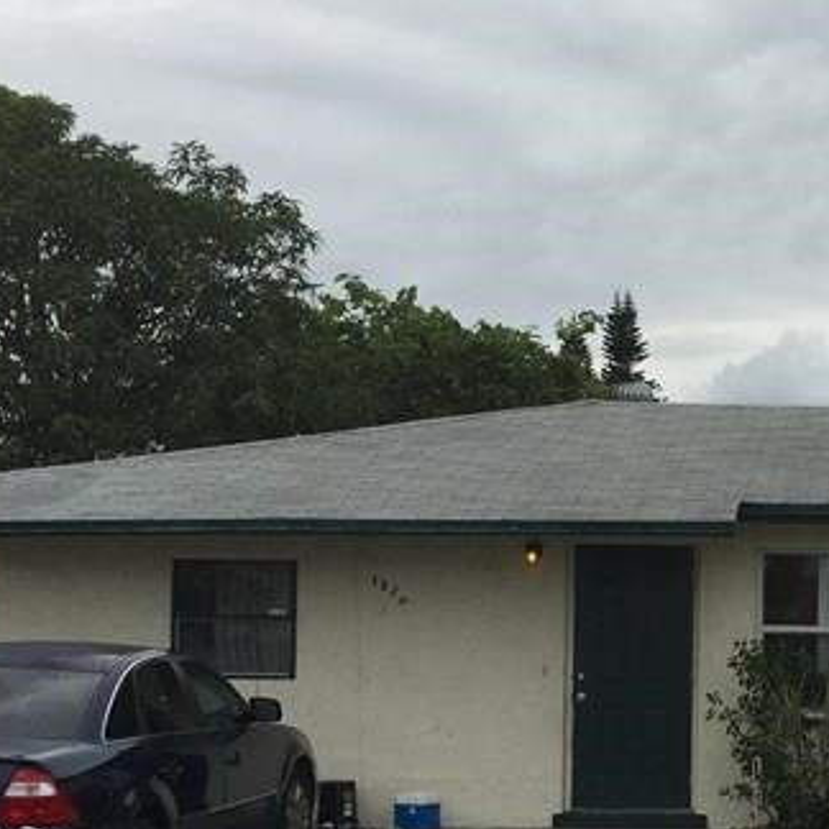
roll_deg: -1.7
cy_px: 673
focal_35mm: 81
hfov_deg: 20.2
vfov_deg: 21.1
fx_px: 2195
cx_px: 952
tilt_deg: -1.3
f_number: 2.2
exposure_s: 1/2639
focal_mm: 4.15
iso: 32
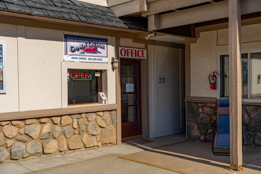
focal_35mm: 41
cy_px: 87
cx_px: 130
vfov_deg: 32.3
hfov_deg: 47.0
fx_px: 300
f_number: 4.5
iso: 100
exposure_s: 1/1600
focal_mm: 41.4
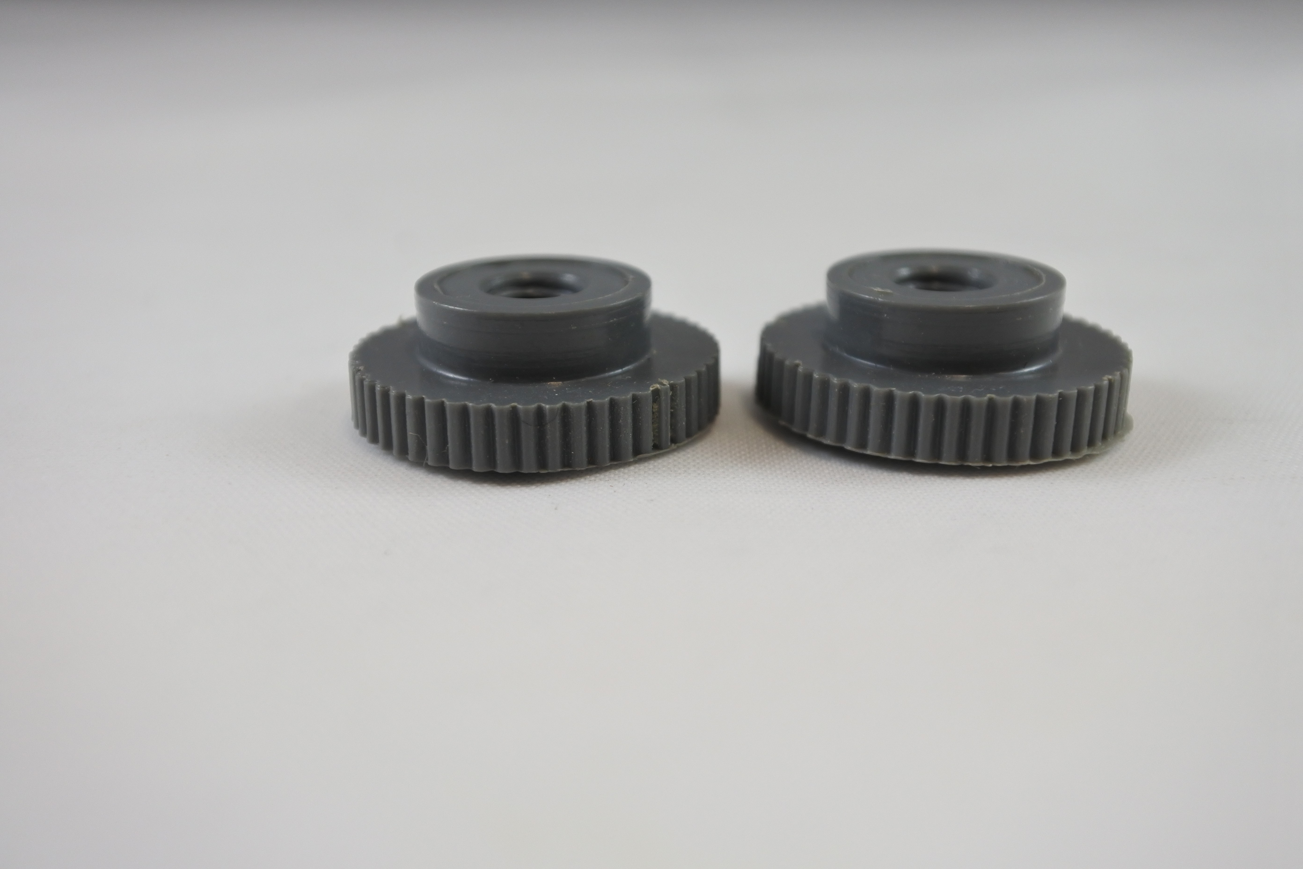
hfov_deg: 49.6
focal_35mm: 39
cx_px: 652
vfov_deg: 34.2
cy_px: 434
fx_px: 1411
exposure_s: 1/200
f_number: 4.2
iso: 400
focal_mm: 14.7
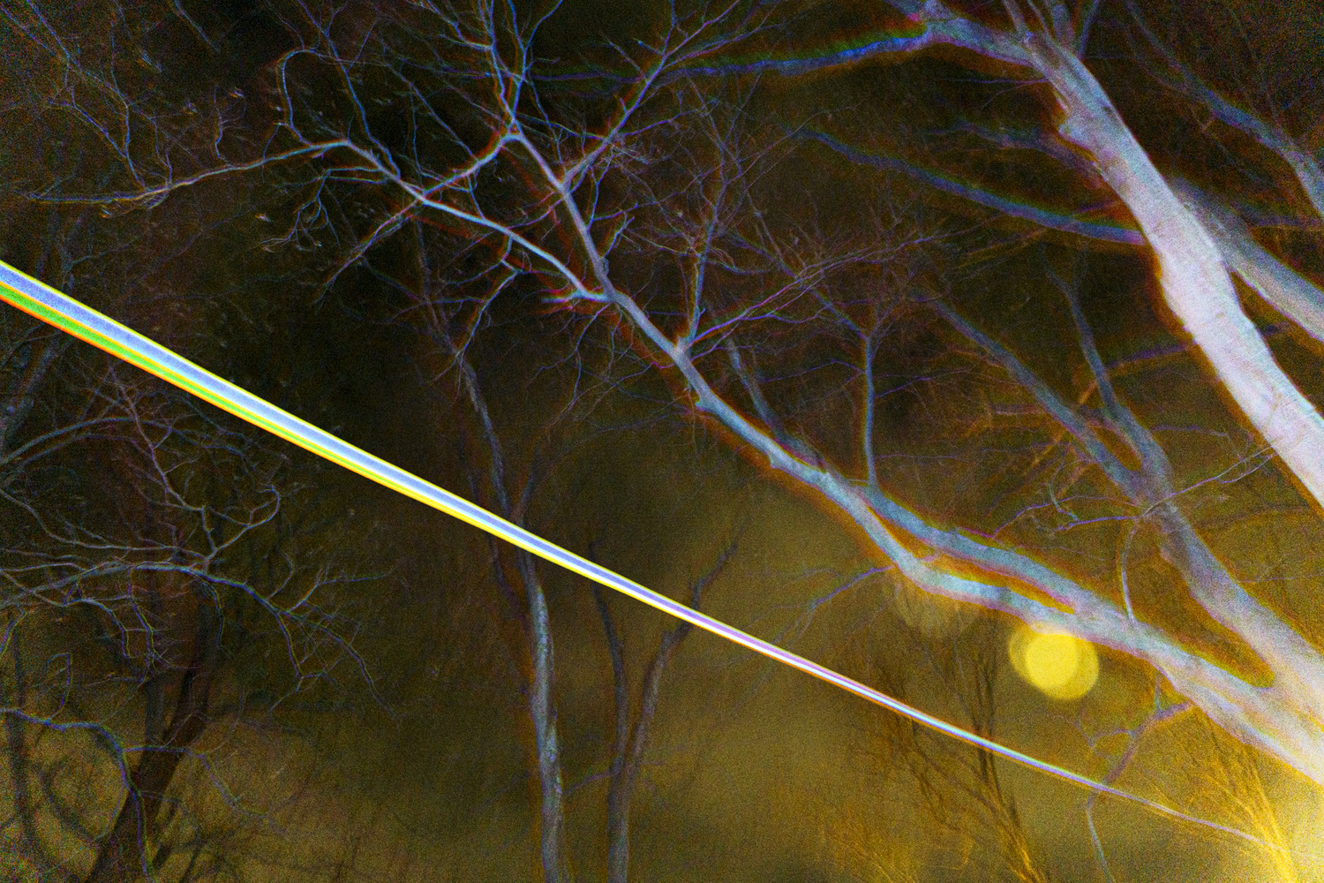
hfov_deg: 67.4
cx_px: 662
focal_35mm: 27
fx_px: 993
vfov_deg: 47.9
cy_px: 442
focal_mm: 18
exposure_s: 1/3
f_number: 3.5
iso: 800
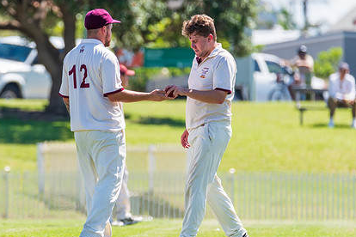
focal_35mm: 745
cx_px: 121
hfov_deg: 2.8
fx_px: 7367
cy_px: 119
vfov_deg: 1.8
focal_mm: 450
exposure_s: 1/1250
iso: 400
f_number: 6.3
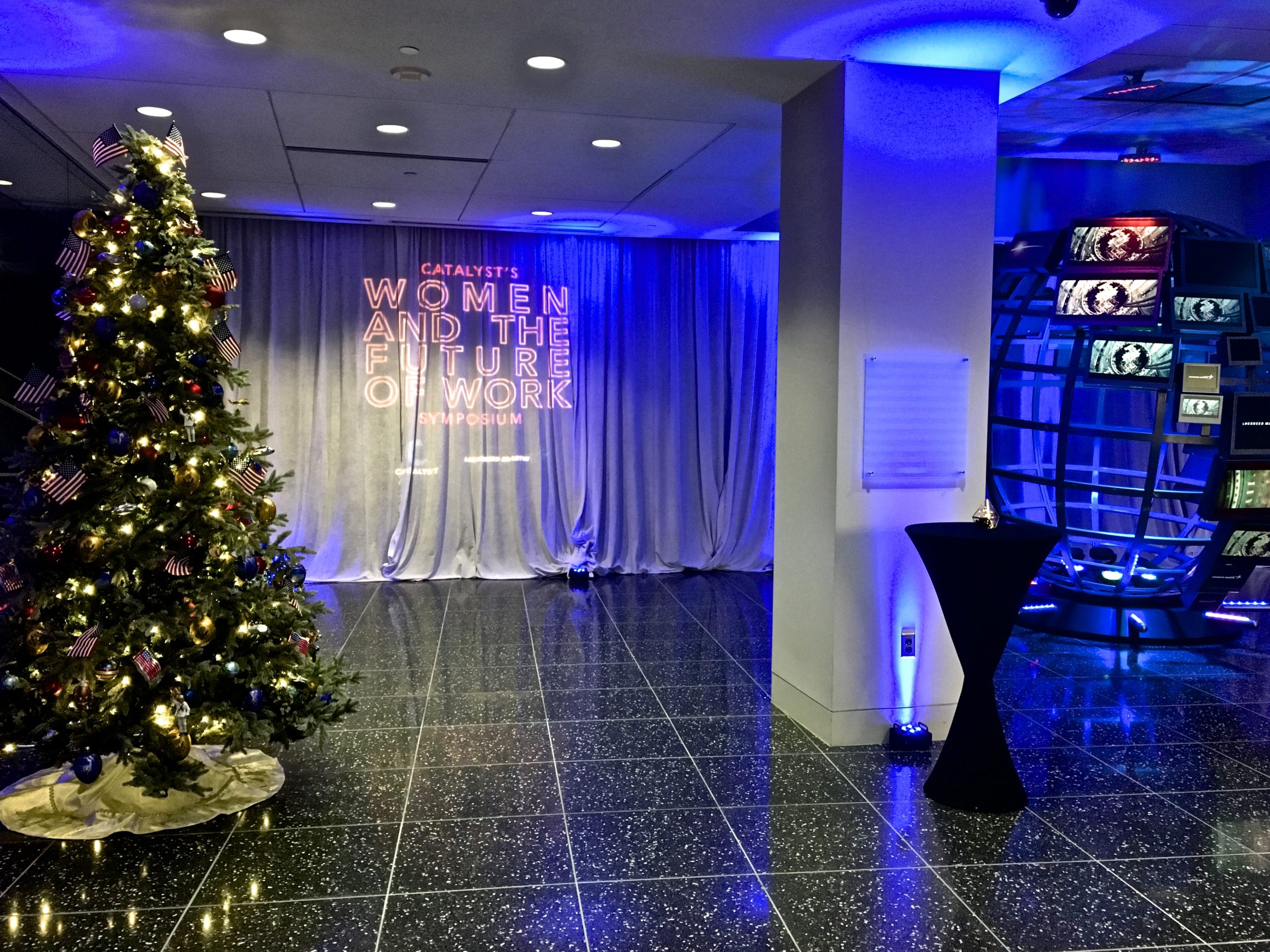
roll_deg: +0.4
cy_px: 476
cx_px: 635
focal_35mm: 29
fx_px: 1064
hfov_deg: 61.7
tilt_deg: -2.7
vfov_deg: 48.2
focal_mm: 4.15
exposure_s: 1/30
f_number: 2.2
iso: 200
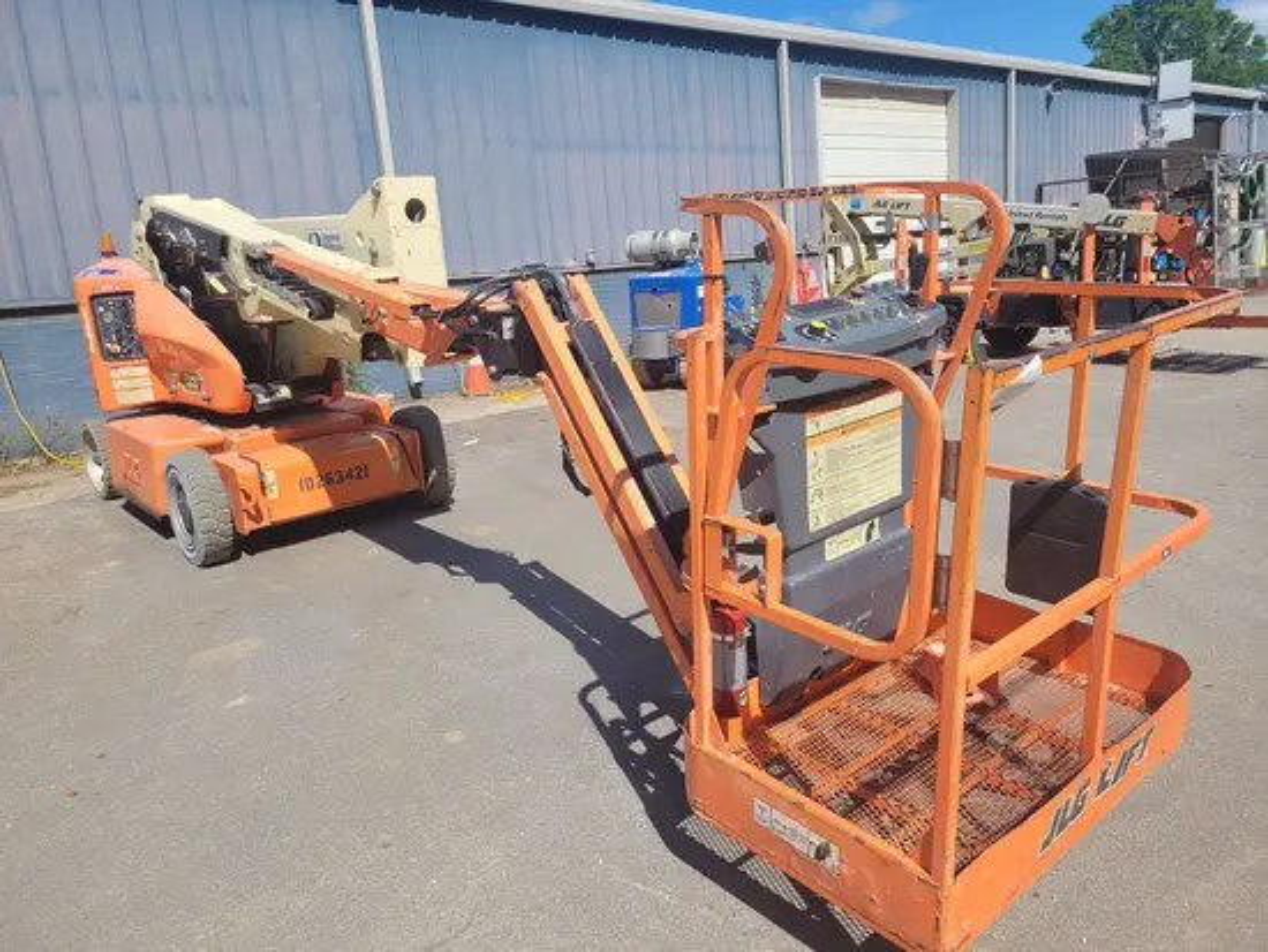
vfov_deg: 53.1
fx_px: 953
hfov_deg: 67.3
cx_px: 634
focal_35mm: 26
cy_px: 476
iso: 40
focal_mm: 5.4
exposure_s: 1/2537
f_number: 1.8
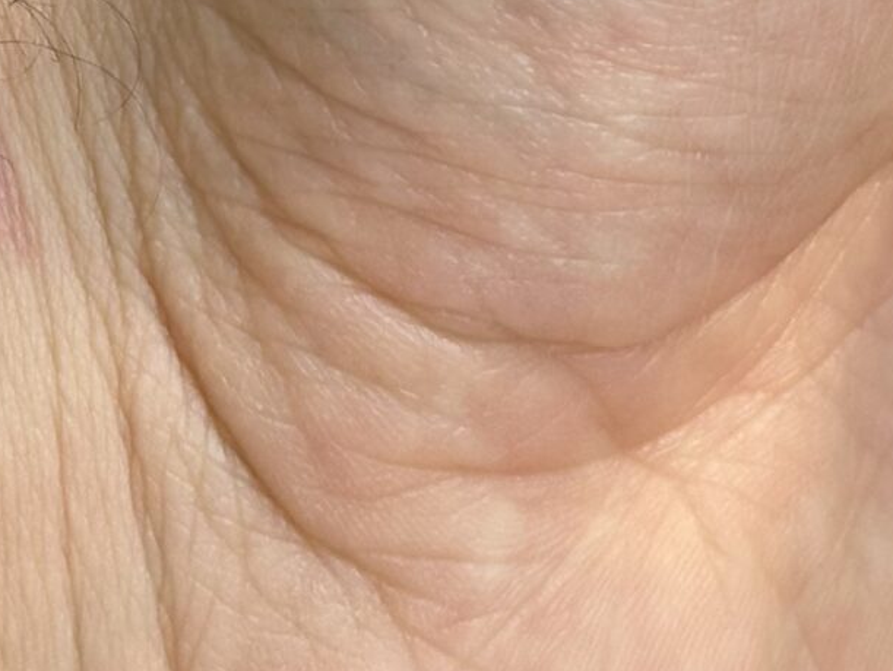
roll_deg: +0.3
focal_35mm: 201
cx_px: 962
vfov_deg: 7.2
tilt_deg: -17.7
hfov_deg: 9.7
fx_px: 5188
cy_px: -519
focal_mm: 6.86
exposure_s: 1/552
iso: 64
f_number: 1.78
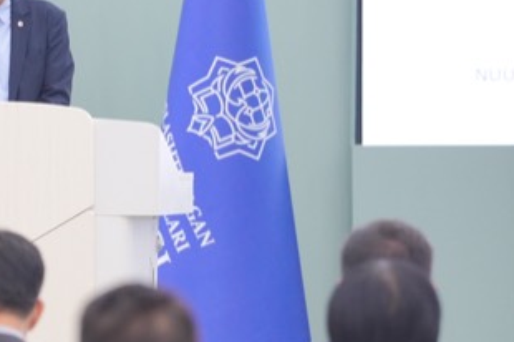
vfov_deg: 3.5
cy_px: 124
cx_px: 27
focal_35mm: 387
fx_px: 5520
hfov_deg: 5.3
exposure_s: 1/125
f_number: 4.5
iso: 4000
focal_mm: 200
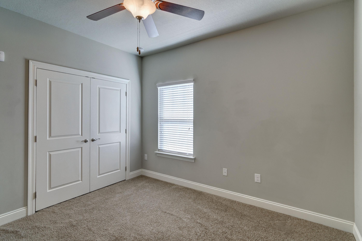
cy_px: 120
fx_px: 161
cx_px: 181
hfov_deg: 96.7
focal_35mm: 16
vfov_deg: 73.7
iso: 400
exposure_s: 1/60
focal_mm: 11
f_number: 7.1
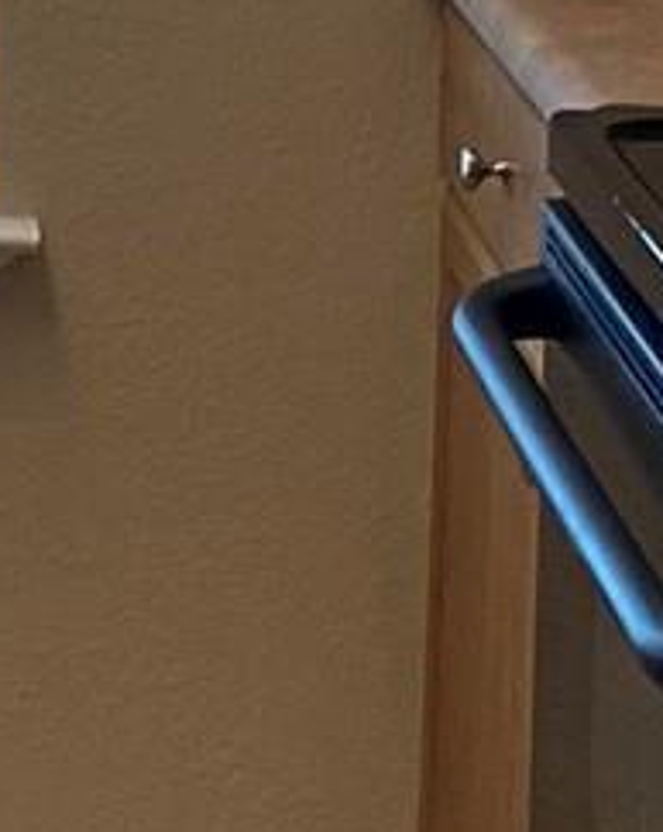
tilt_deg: -6.6
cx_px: -1305
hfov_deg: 7.9
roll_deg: +0.6
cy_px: -421
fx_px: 4128
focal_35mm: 168
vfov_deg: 11.1
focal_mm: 4.25
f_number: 1.8
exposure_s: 1/60
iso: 80
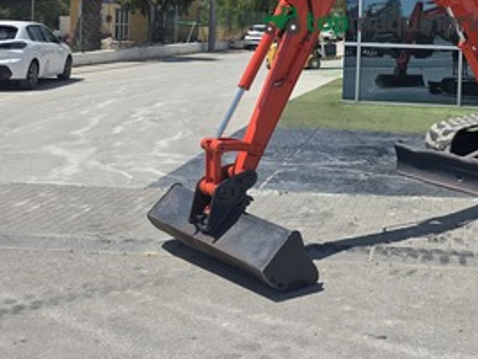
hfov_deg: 38.6
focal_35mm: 47
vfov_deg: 29.4
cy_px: 21
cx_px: 397
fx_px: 649
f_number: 1.7
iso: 80
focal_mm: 6.3
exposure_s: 1/6574
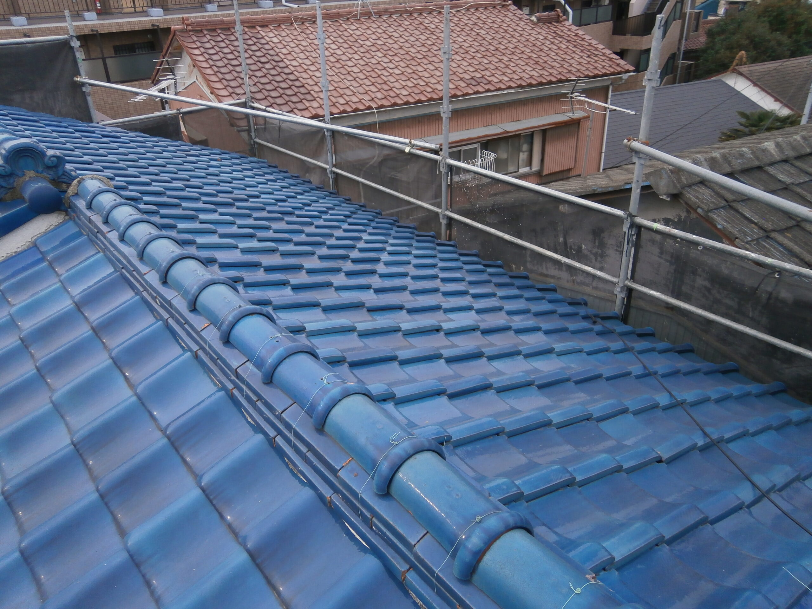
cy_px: 304
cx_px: 406
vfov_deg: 53.1
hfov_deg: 67.3
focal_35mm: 26
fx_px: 610
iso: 80
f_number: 2.8
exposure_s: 1/400
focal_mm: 4.7
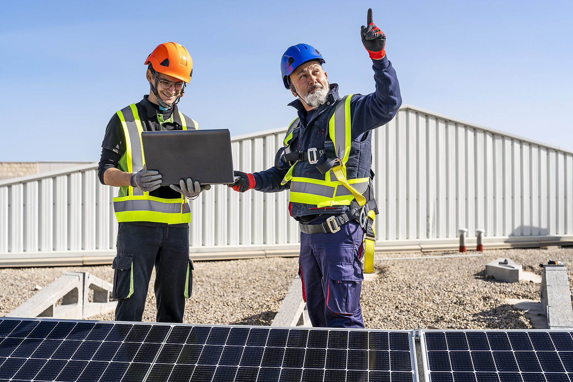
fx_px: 796
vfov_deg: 27.0
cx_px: 286
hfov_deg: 39.6
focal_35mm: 50
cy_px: 191
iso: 100
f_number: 4
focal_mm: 50
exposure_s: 1/1250
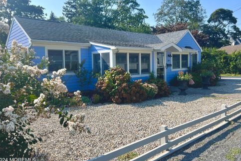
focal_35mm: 28
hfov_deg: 65.5
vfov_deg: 46.4
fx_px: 187
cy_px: 75
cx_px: 117
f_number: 1.5
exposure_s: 1/2632
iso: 50
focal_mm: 5.7
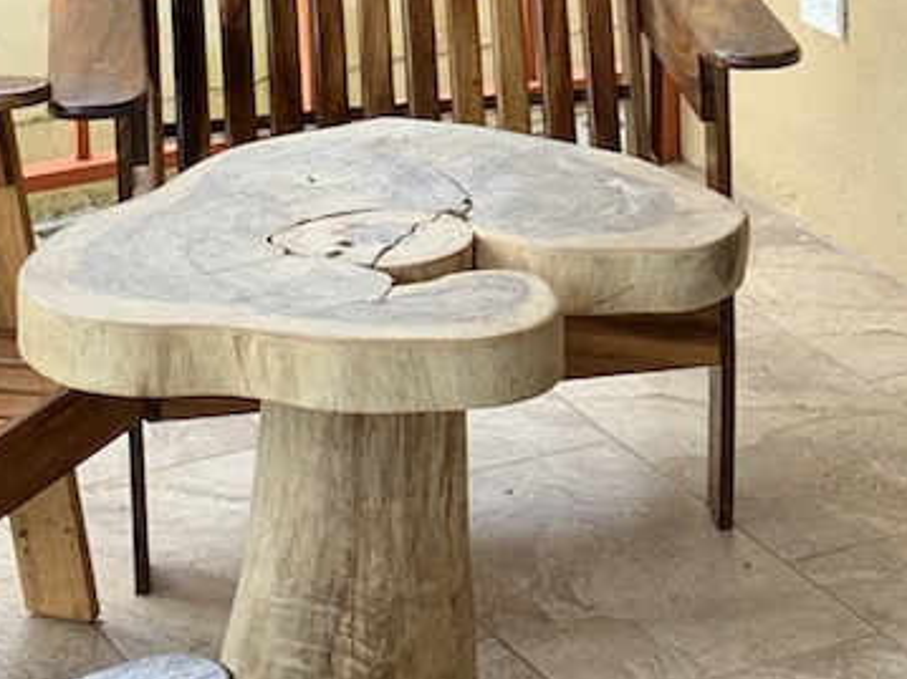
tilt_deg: -10.0
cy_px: -331
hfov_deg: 14.0
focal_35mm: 139
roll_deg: +0.5
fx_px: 3641
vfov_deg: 10.3
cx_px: 917
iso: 25
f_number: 1.8
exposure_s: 1/122
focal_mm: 4.25
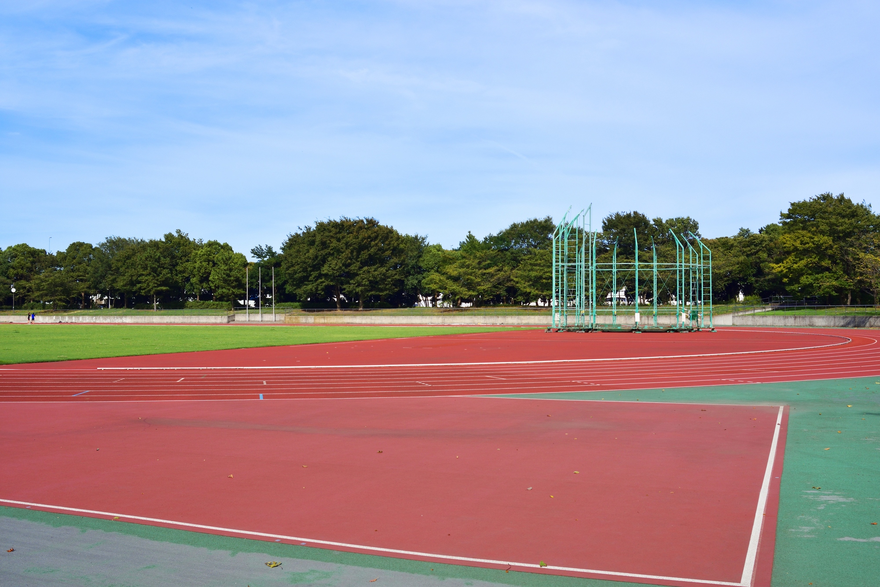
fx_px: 880
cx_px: 440
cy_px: 294
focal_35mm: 36
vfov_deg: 36.9
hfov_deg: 53.1
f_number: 9
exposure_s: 1/320
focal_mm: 24
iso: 100
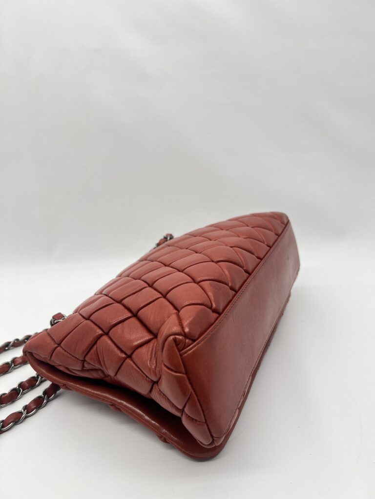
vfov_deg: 67.3
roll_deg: +1.2
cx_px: 188
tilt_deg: -21.5
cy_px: 250
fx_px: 376
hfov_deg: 53.1
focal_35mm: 26
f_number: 1.5
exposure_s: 1/147
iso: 32
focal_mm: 5.7
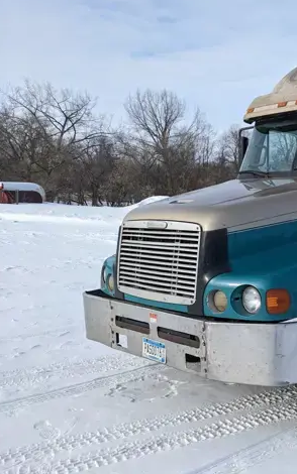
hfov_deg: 29.8
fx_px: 505
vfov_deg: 50.4
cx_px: 318
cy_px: 233
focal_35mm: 39
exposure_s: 1/3356
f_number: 1.73
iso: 70
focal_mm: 4.38
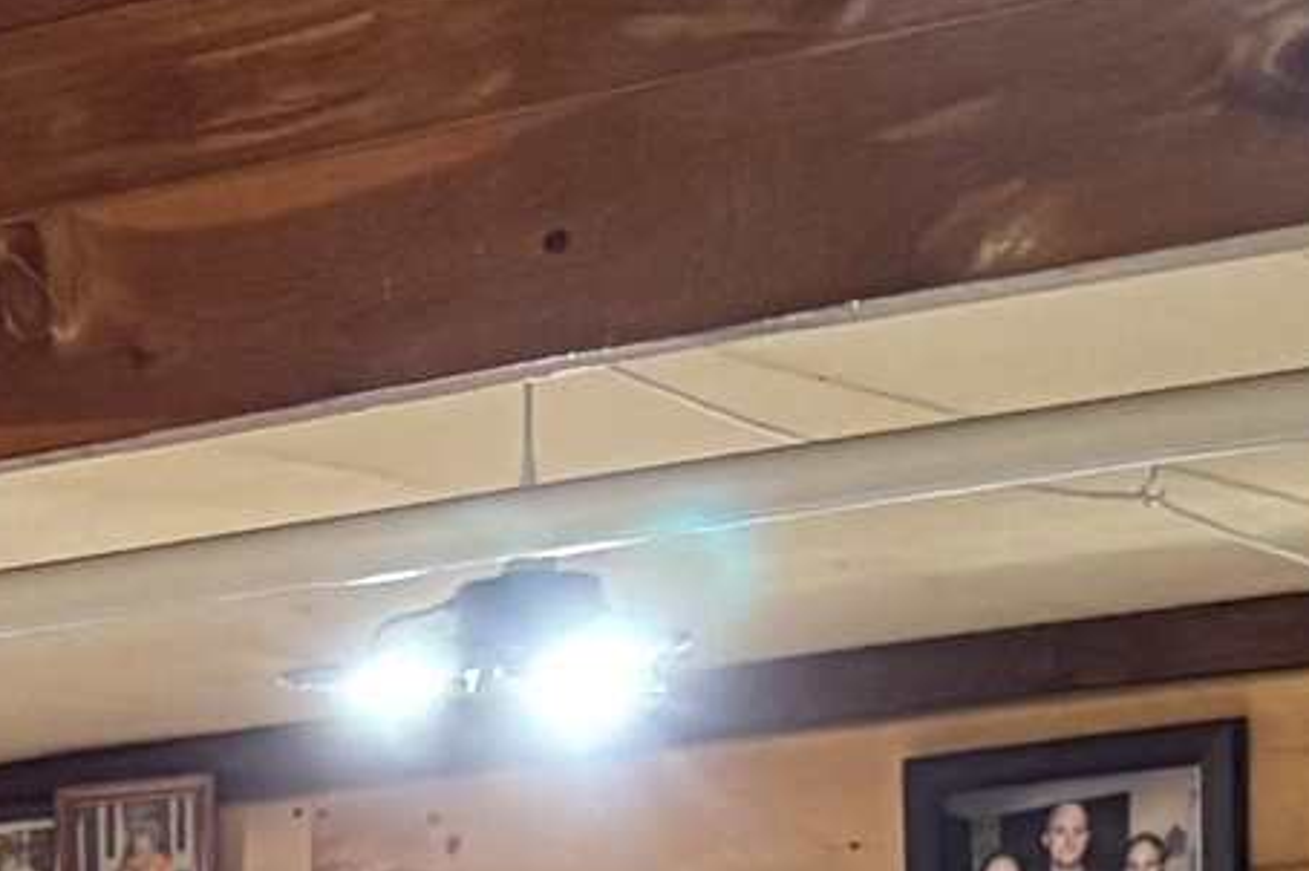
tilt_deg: -7.7
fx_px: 6140
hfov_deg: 11.4
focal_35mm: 169
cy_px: 2377
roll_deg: +2.4
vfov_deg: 7.4
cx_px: -911
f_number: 1.78
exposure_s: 1/40
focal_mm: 6.76
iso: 640
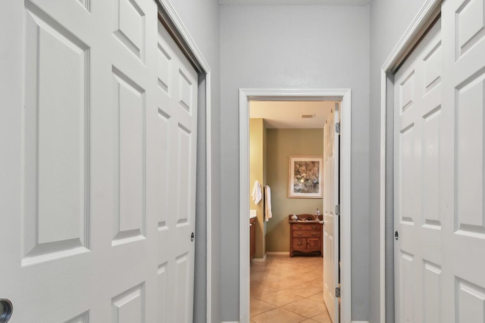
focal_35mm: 20
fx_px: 269
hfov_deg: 82.9
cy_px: 207
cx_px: 292
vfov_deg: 60.9
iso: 100
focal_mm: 10
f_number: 7.1
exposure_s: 1/2.5
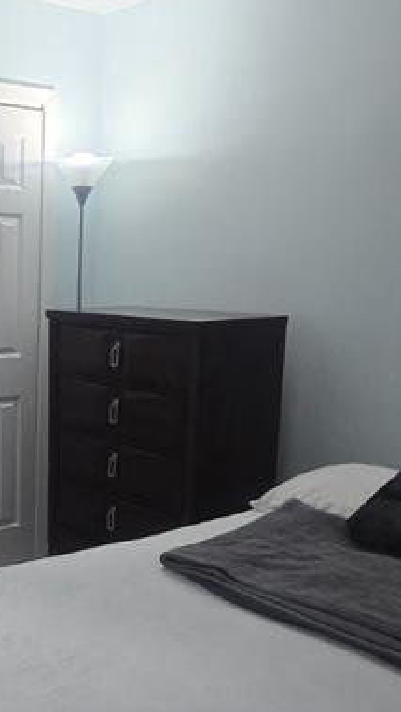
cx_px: -4
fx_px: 756
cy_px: 455
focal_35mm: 40
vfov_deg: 49.9
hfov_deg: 27.9
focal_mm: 2.2
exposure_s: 1/60
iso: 250
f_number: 2.2
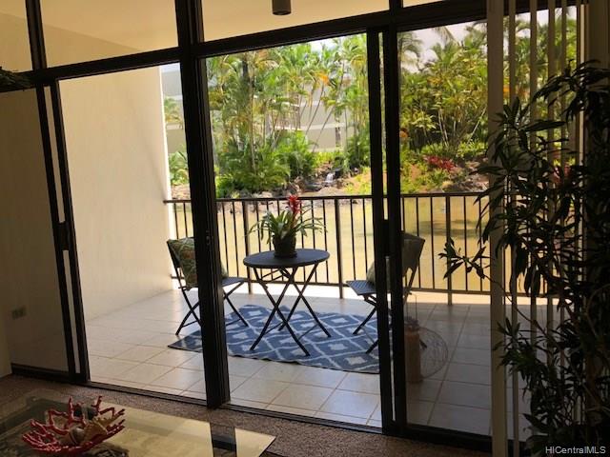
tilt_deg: -7.3
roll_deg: +3.6
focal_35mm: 28
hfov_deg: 63.4
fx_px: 493
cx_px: 305
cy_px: 228
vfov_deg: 49.7
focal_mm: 3.99
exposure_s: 1/159
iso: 20
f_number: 1.8
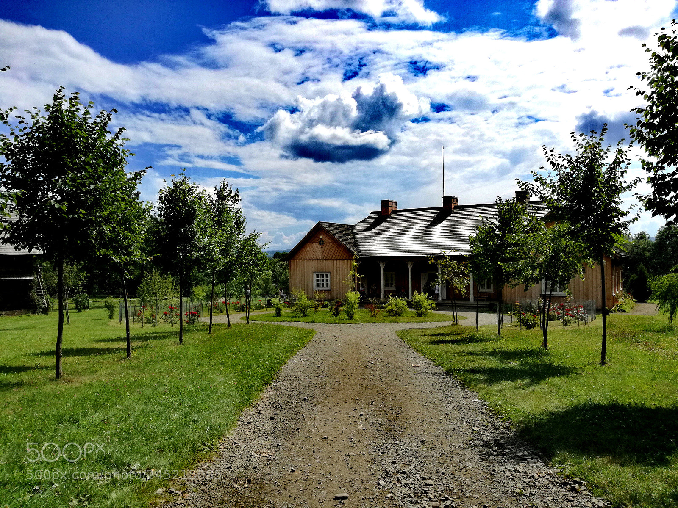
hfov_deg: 65.3
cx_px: 339
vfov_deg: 51.4
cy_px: 254
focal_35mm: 27
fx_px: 529
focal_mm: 3.79
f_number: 2
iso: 50
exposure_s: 1/2667
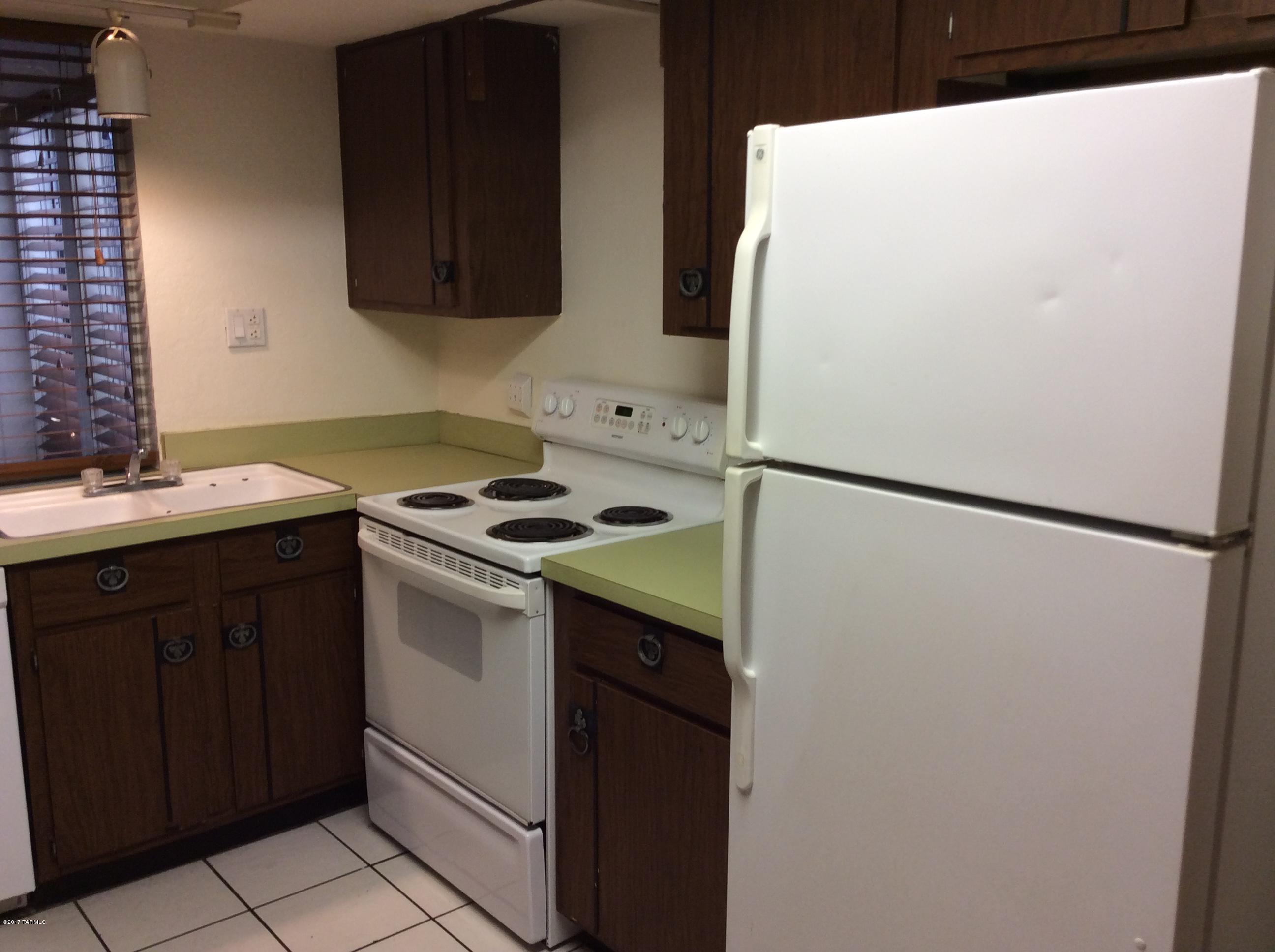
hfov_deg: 56.9
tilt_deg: -12.6
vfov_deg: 44.1
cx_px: 638
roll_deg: -1.8
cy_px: 476
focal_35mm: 32
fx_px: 1177
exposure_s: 1/24
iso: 40
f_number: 2.4
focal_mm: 3.3
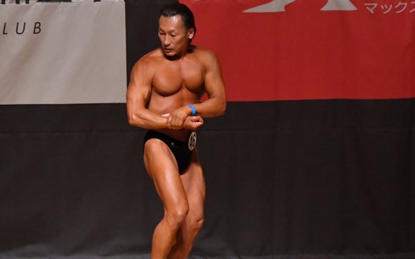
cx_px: 151
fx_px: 4377
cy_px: 151
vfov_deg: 3.4
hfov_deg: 5.4
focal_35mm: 387
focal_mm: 190
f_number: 5.6
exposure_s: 1/400
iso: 10000
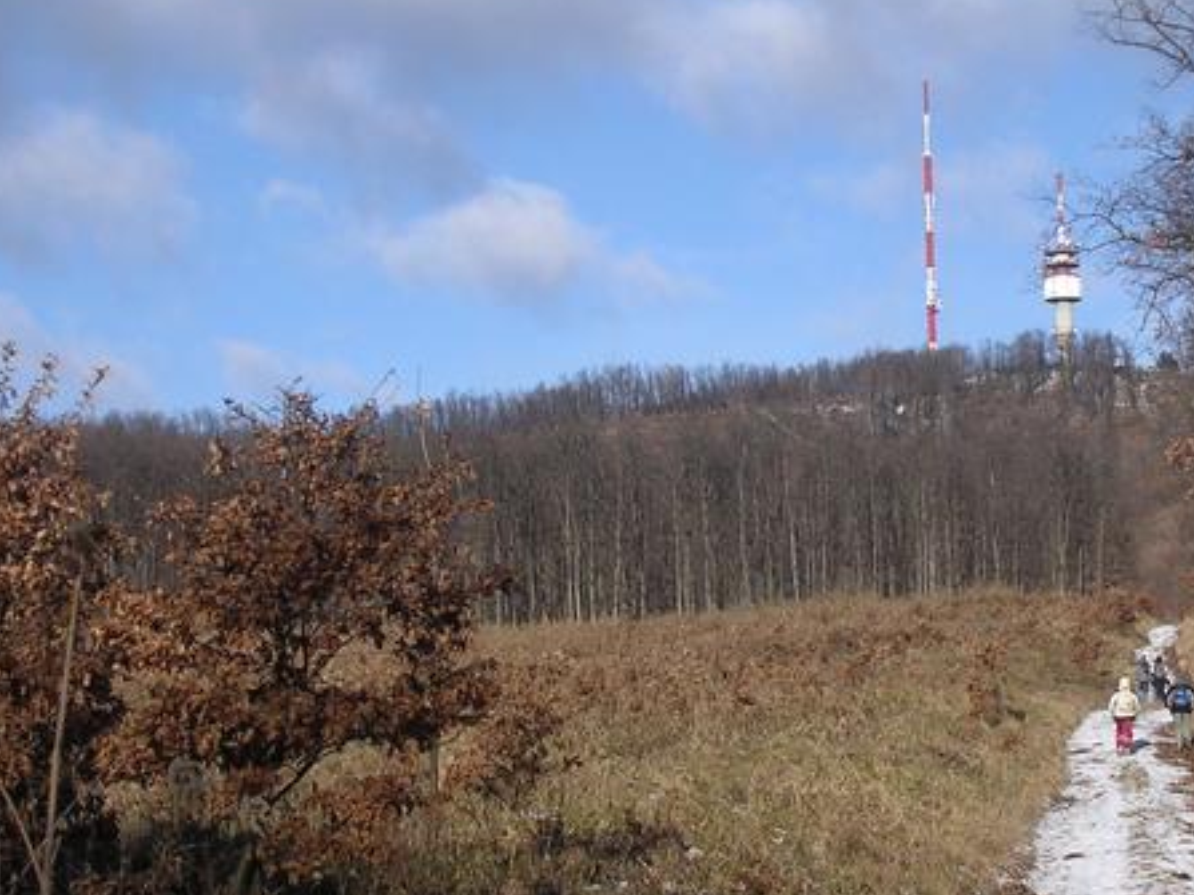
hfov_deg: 20.4
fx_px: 3310
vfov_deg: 15.4
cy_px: 393
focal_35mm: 96
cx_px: 751
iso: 100
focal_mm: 10.2
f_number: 3.6
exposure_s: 1/694
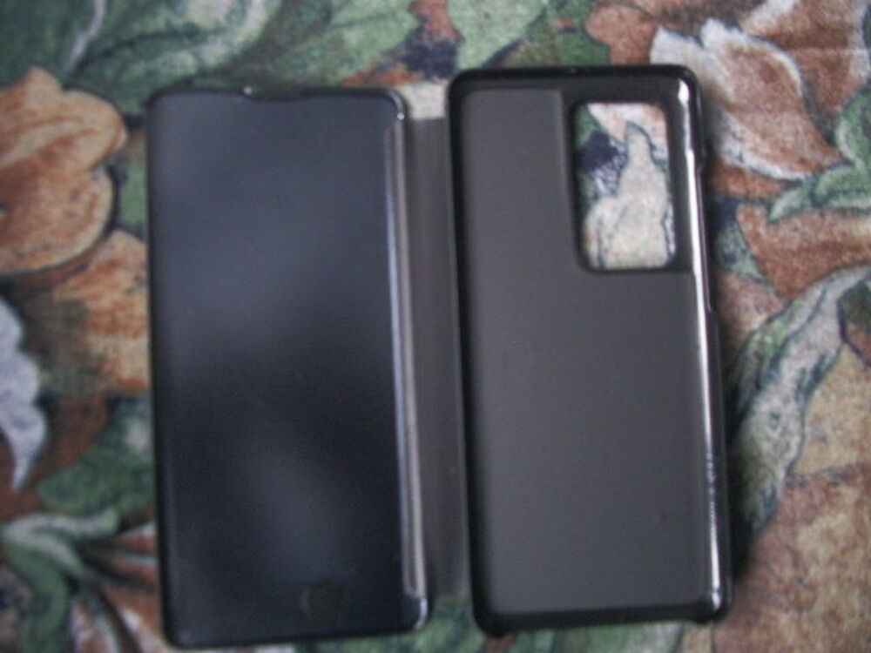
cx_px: 436
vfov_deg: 40.7
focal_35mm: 35
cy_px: 326
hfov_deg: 52.6
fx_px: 881
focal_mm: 5.8
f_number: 2.6
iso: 200
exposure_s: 1/15
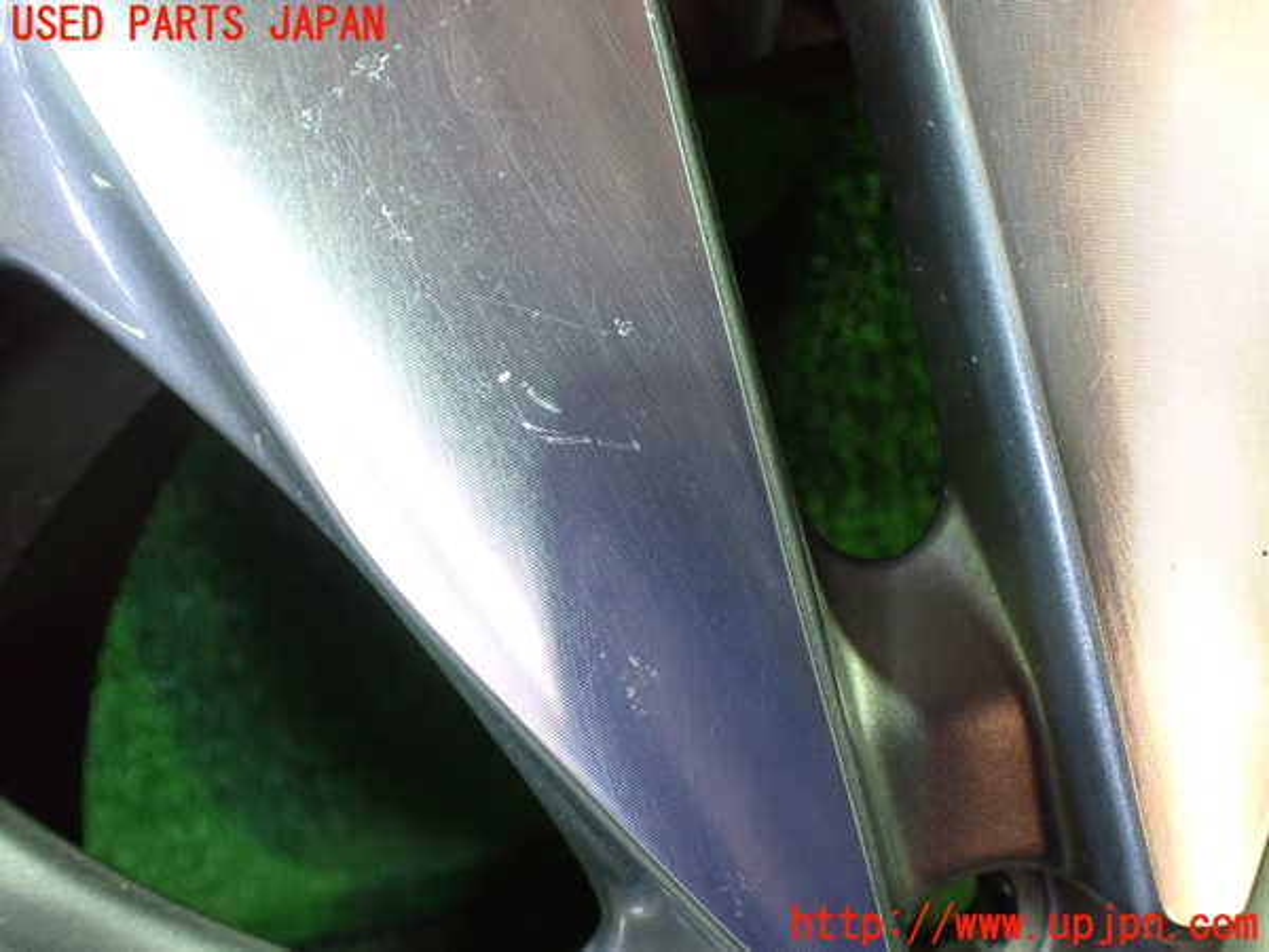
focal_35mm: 30
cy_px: 476
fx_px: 1100
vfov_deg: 46.8
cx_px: 634
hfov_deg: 60.0
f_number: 2.3
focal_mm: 5.4
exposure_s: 1/60
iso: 800
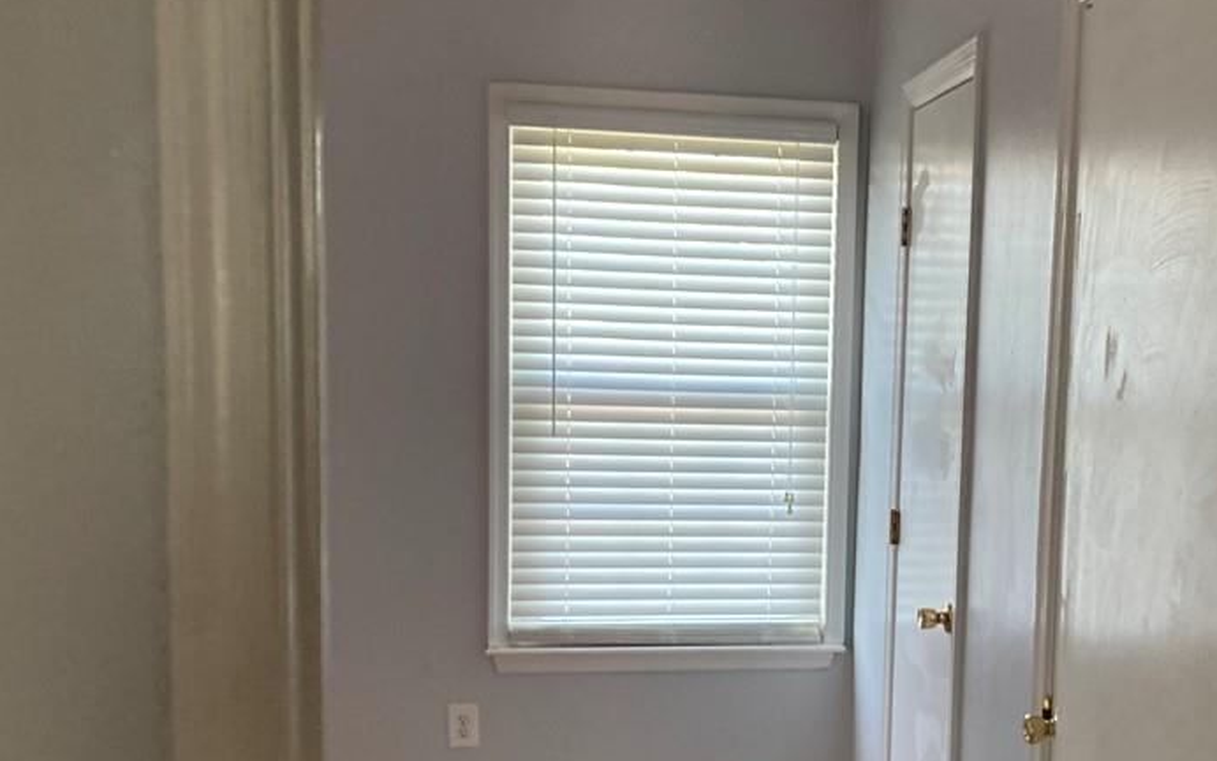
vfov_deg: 29.1
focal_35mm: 44
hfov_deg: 44.3
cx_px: 856
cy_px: 495
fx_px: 1459
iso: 100
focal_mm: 3.99
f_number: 1.8
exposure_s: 1/60
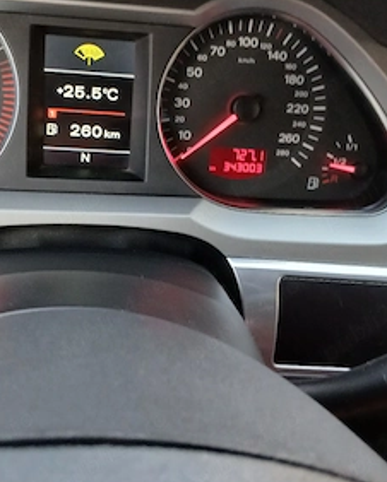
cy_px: 207
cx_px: 146
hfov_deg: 40.9
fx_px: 515
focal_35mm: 36
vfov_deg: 50.1
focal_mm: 3.98
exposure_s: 1/25
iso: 400
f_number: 1.8
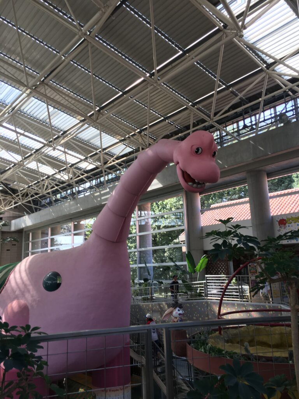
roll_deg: +1.9
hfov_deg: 48.2
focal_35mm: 29
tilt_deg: +15.6
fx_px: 334
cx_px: 150
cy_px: 200
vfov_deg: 61.7
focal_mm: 4.15
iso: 25
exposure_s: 1/120
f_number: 2.2
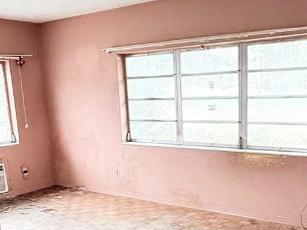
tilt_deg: -13.1
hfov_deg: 42.7
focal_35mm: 44
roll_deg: +2.3
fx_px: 390
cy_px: 176
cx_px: 183
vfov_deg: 32.2
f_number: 2.2
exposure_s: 1/60
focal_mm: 2.22
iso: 250
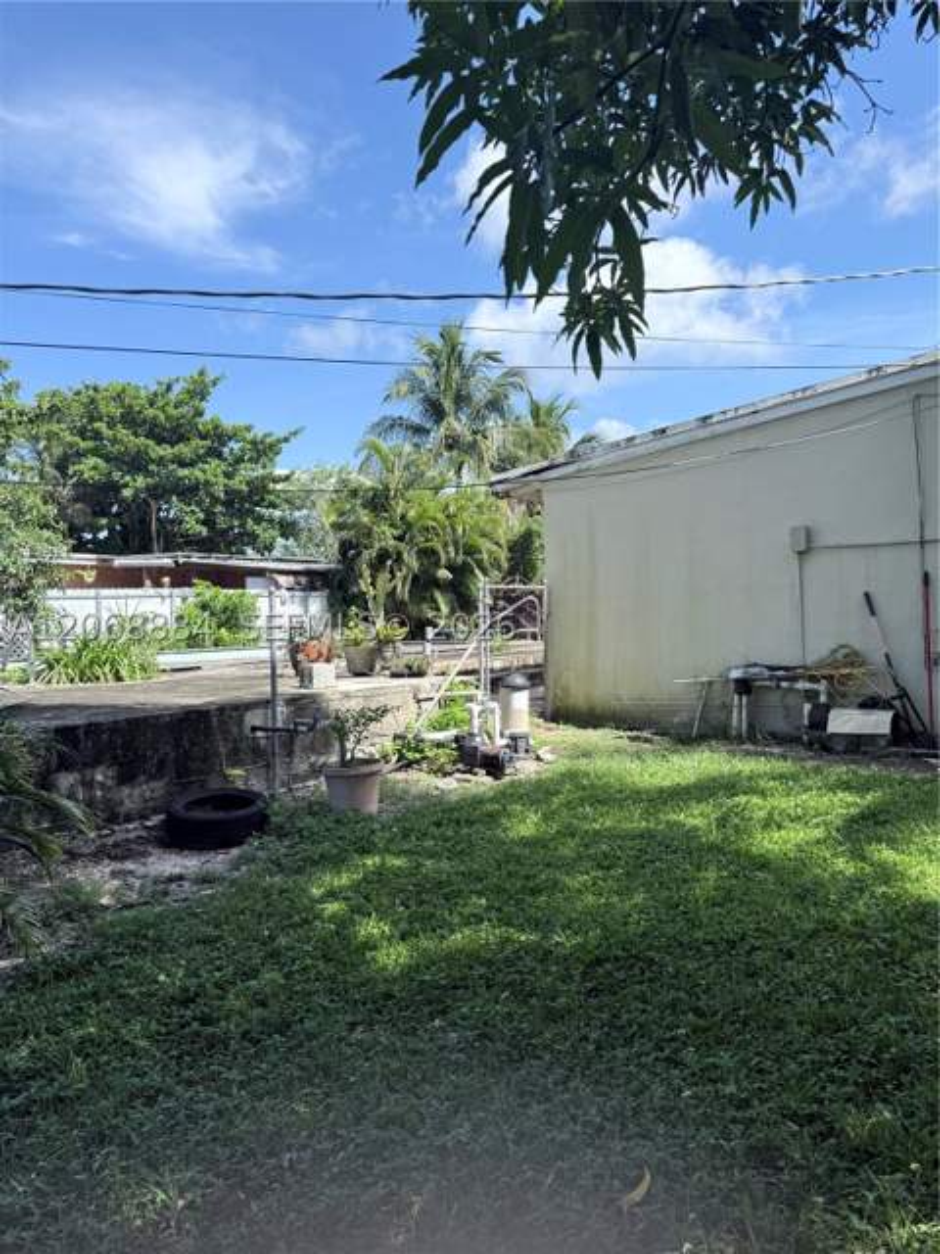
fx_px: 869
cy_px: 627
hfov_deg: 56.8
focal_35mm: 24
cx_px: 470
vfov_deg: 71.6
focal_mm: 6.76
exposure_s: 1/2445
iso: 80
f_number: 1.78
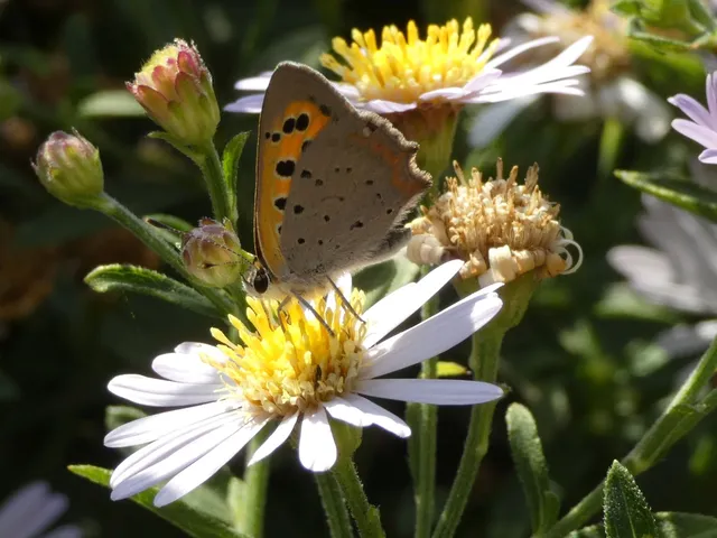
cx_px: 358
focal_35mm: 147
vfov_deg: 10.1
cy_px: 269
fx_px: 3045
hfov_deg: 13.4
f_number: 5.4
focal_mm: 26.3
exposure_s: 1/100
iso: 80
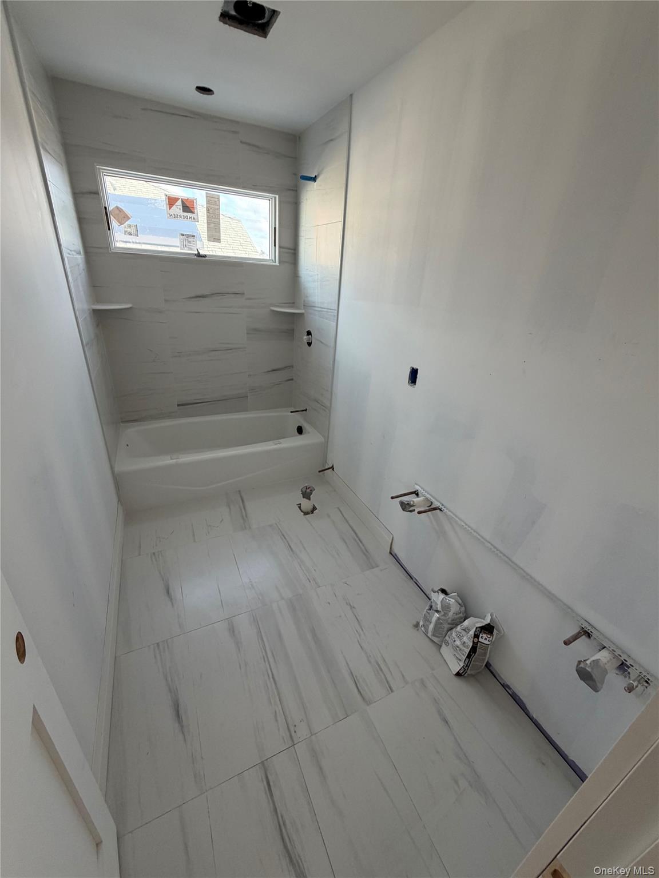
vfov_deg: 102.1
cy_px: 439
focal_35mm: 14
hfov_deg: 85.7
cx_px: 330
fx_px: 355
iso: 160
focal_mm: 2.22
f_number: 2.2
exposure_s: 1/121
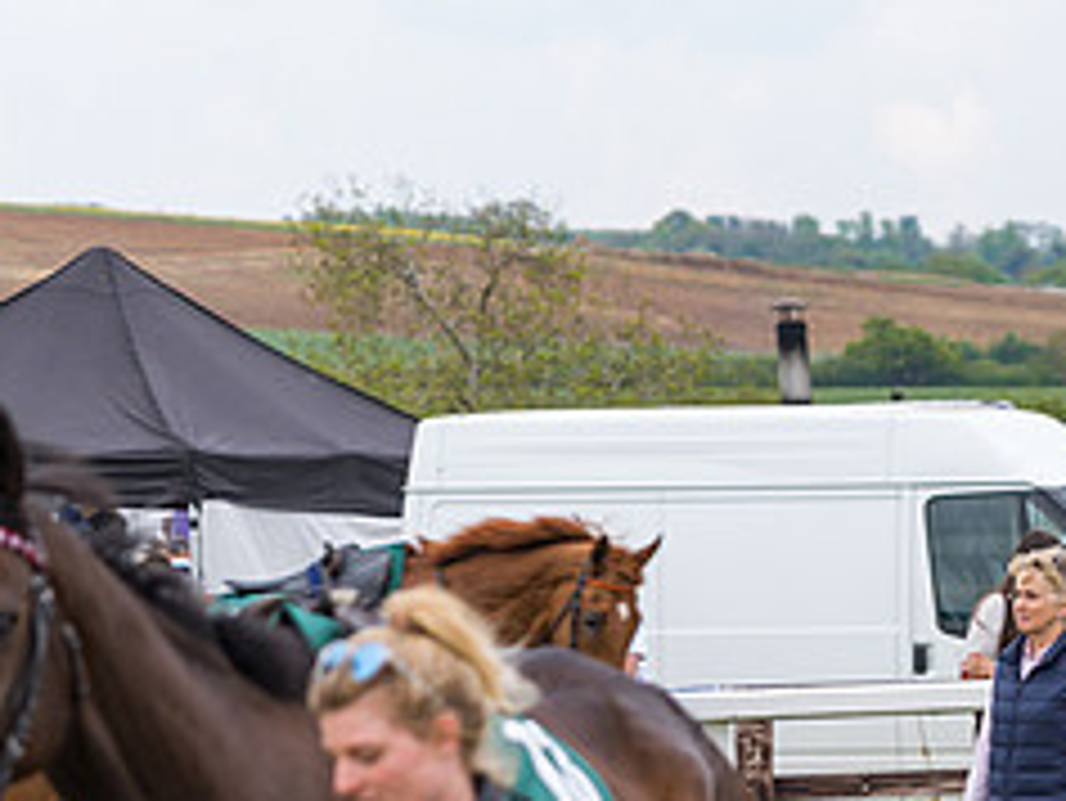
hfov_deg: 6.7
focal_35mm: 293
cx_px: 899
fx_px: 9028
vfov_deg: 5.1
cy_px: 984
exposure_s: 1/160
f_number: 4
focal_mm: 105
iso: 50
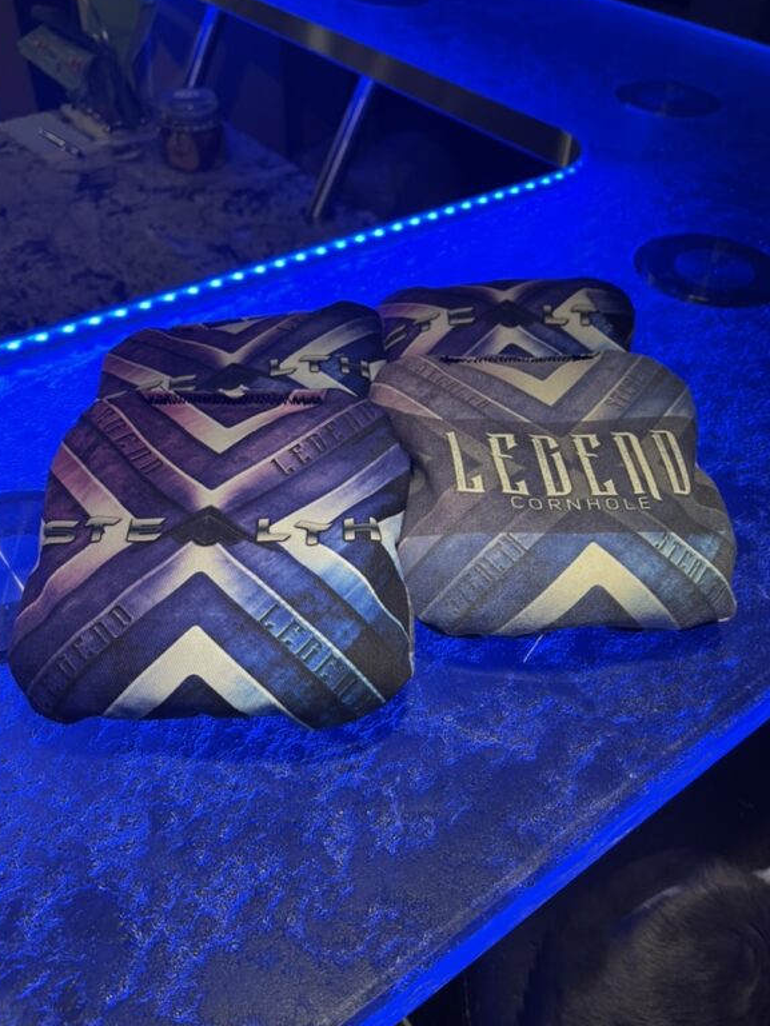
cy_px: 503
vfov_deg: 67.3
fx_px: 771
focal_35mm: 26
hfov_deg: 53.1
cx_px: 380
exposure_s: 1/55
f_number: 1.6
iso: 400
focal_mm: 5.1
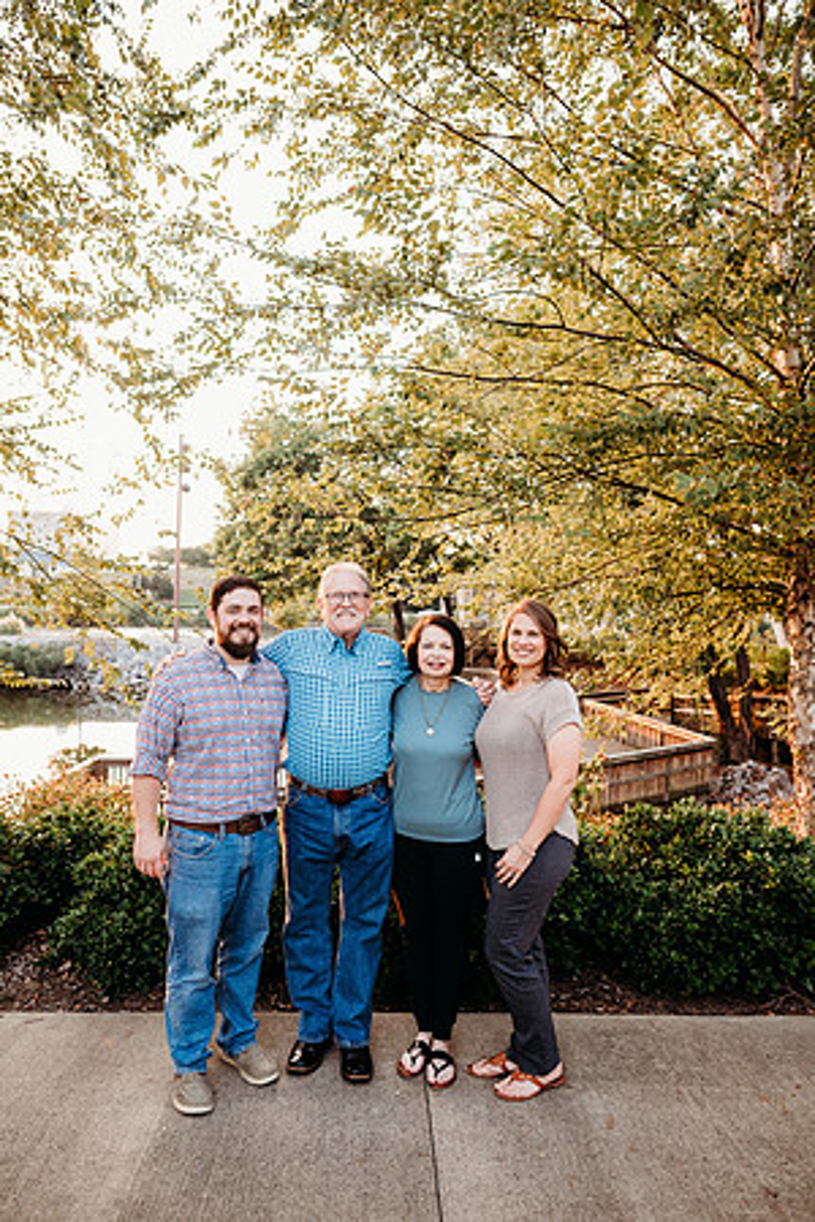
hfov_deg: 53.1
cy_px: 611
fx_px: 815
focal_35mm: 24
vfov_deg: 73.7
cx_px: 408
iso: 320
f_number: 3.2
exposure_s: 1/200
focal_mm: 24
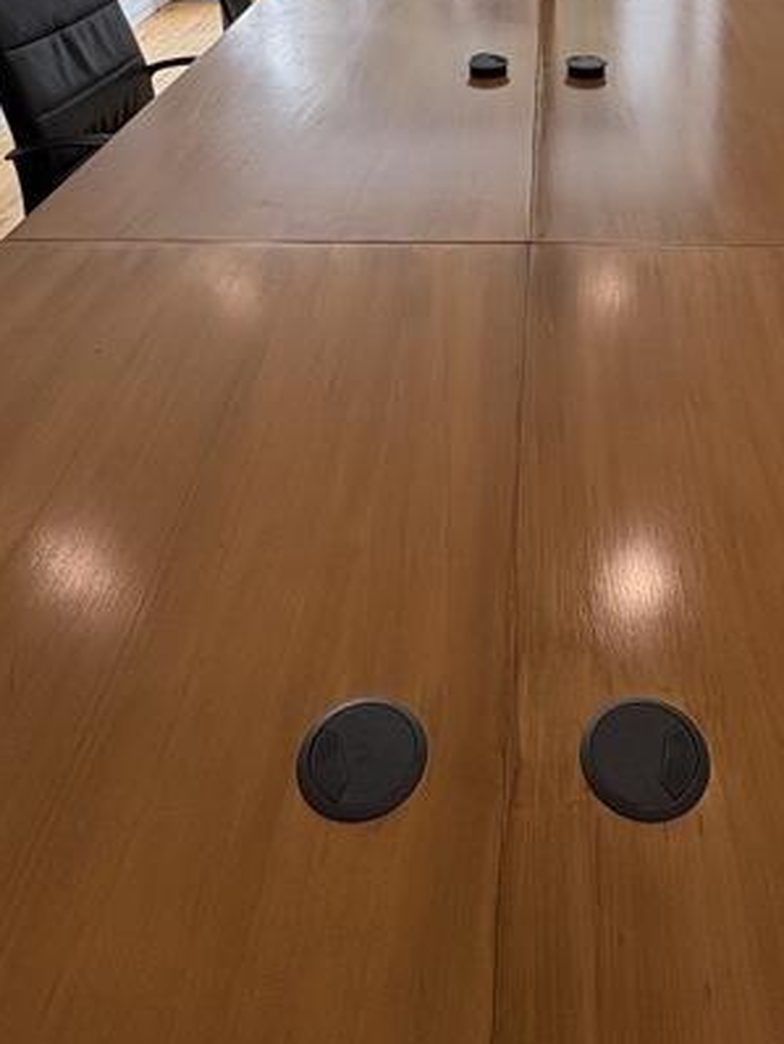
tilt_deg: -8.9
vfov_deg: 40.6
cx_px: 535
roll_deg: +0.7
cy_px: -123
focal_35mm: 36
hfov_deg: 39.1
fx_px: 1086
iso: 50
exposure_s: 1/108
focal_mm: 2.22
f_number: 2.2
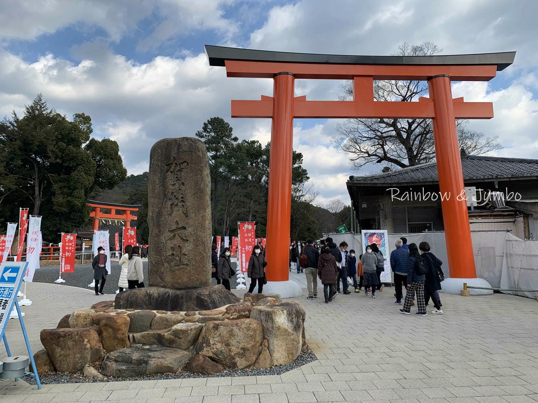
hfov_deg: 67.3
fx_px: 404
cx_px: 269
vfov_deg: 53.1
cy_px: 202
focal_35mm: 26
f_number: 1.8
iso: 25
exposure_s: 1/1250
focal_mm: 4.25
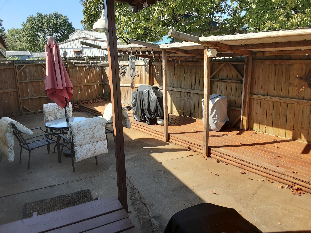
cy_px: 116
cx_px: 156
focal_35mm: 28
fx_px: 252
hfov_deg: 63.4
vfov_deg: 49.7
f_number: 1.9
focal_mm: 2.9
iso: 40
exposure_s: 1/681
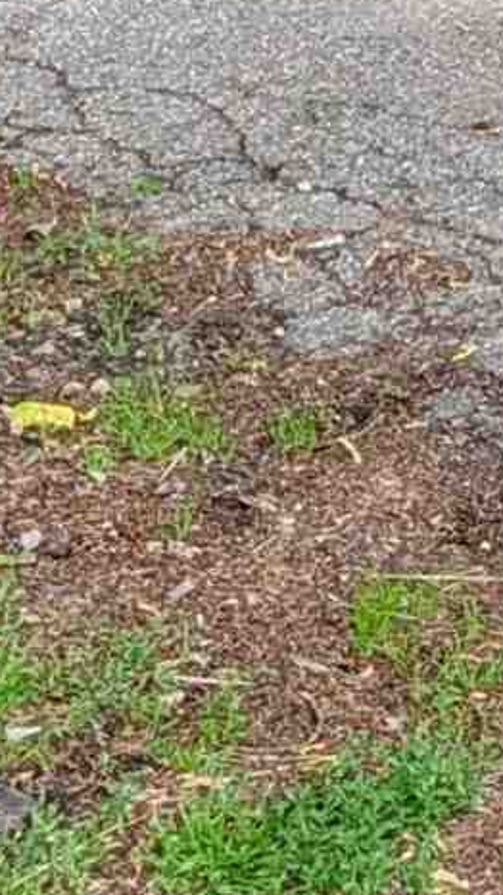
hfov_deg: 6.7
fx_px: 4080
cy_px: -859
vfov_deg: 11.4
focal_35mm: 172
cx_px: 1133
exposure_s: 1/365
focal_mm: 6.9
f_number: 1.68
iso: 20
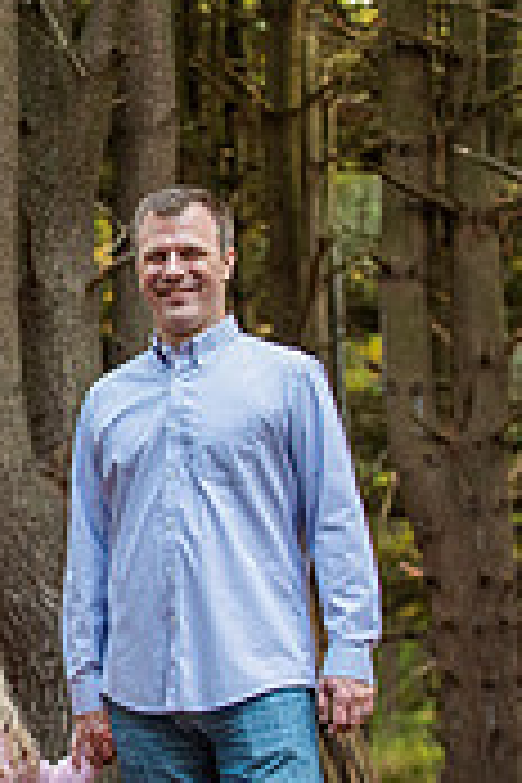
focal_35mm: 181
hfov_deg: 7.5
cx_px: -126
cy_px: 369
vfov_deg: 11.4
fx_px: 3936
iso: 1000
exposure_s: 1/160
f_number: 3.5
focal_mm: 70
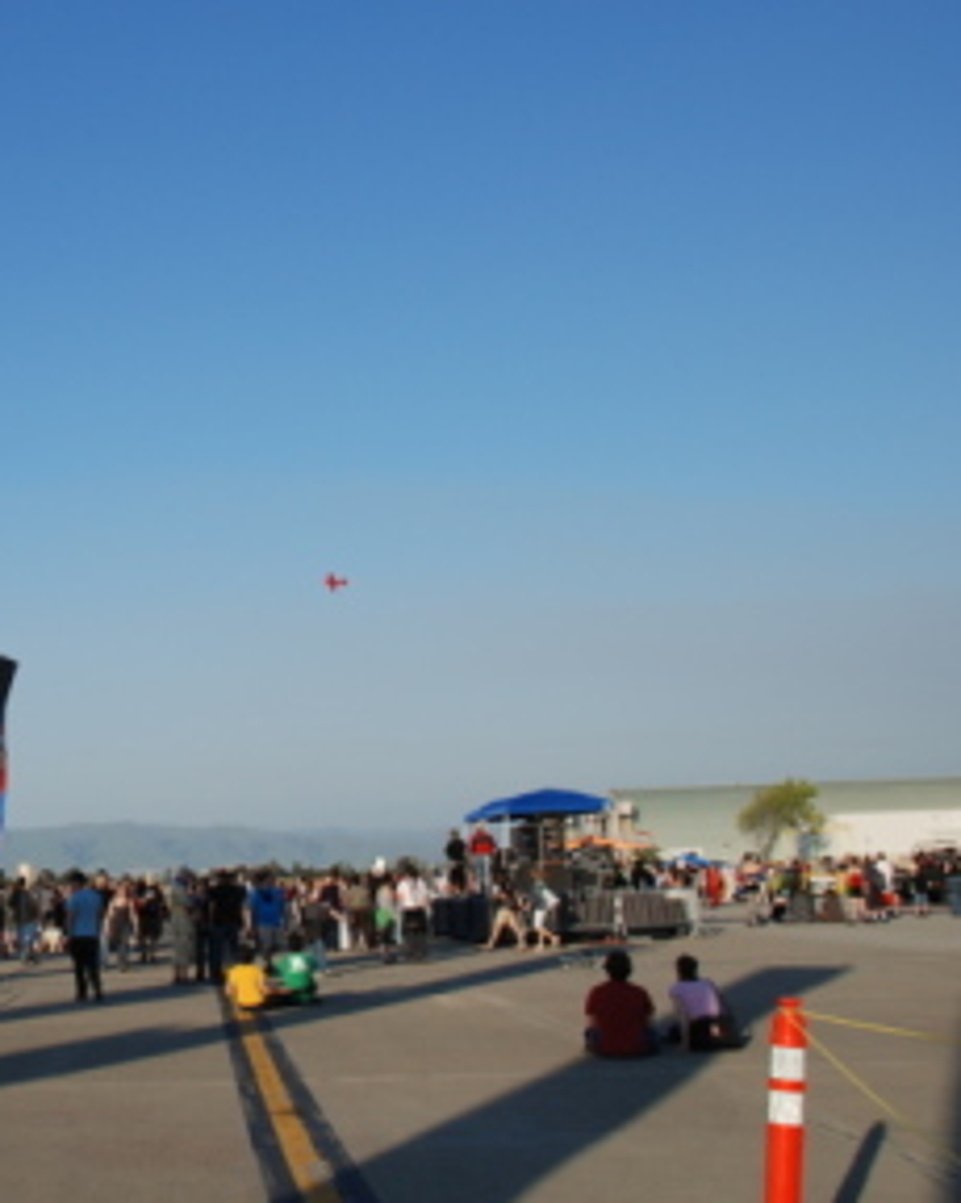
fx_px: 1566
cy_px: 643
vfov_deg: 42.0
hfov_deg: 31.5
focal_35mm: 44
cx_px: 0
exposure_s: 1/200
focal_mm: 18
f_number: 7.1
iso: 100
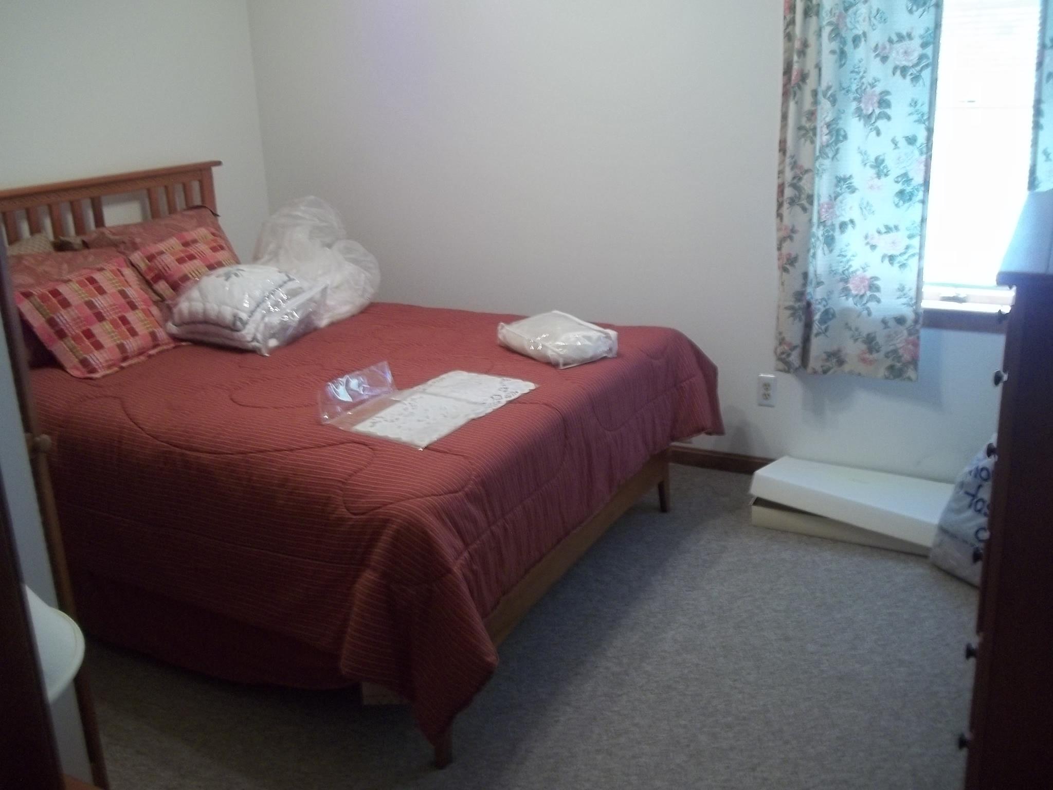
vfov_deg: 44.2
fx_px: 973
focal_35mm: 32
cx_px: 526
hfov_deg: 56.8
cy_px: 395
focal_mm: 5.7
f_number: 2.9
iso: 160
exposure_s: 1/15
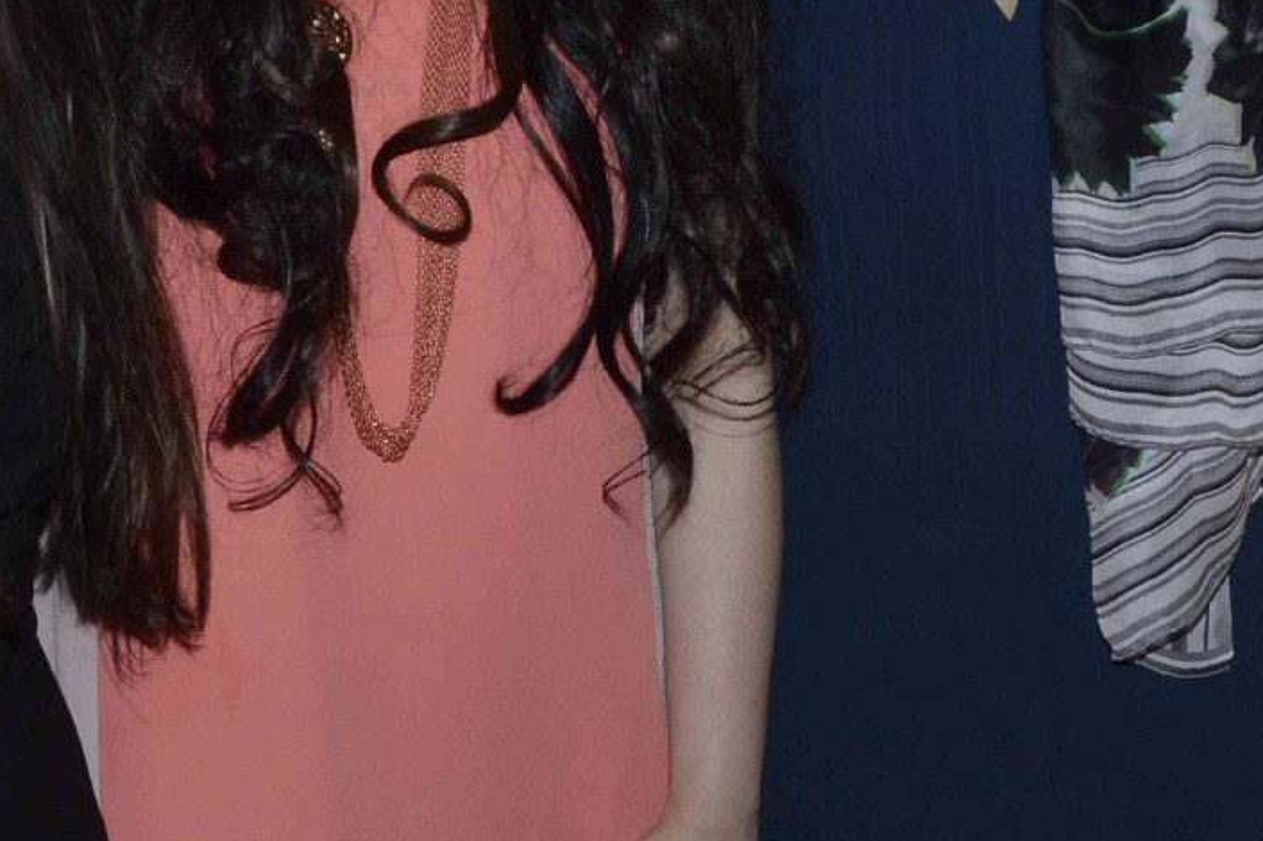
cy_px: 324
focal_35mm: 115
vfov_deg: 11.9
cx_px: 766
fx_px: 4033
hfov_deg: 17.8
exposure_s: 1/200
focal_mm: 24
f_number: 13
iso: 800
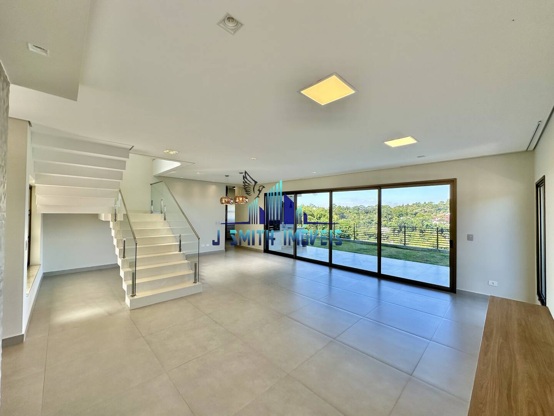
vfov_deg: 85.7
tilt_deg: -0.2
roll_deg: -1.1
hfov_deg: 102.1
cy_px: 208
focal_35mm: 14
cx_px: 277
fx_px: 224
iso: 40
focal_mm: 2.22
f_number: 2.2
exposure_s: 1/213
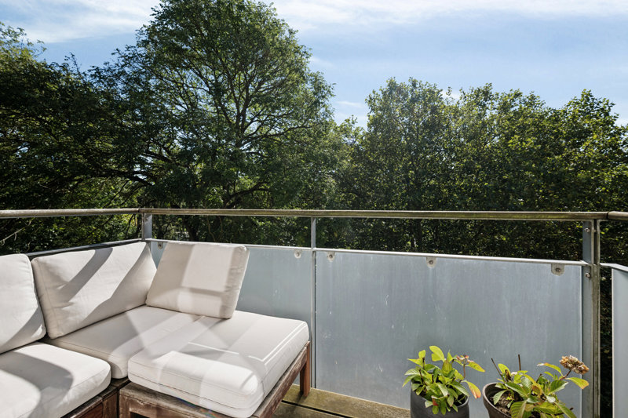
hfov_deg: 100.4
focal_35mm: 15
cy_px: 209
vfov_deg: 77.3
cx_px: 314
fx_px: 262
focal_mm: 15
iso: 160
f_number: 9
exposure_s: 1/500
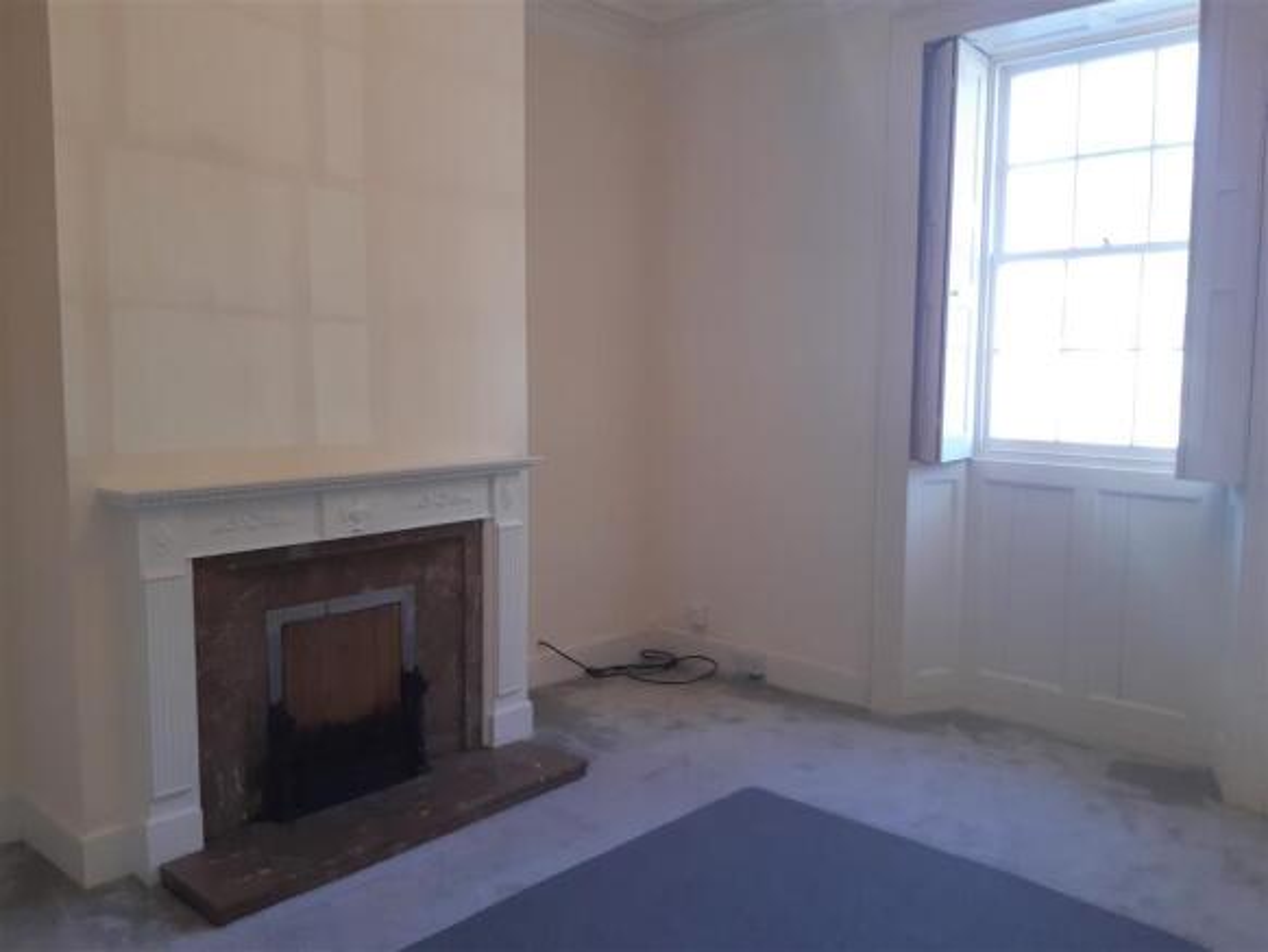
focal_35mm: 26
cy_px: 476
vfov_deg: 53.1
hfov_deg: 67.3
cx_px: 634
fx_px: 953
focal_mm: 3.92
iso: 64
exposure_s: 1/50
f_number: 1.7
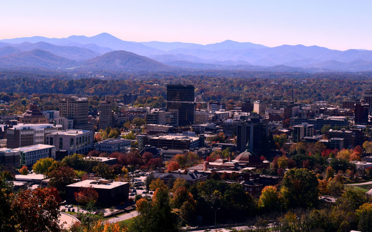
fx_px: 831
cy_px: 98
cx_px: 204
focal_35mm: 82
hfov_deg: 25.2
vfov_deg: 15.9
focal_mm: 38
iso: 250
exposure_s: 1/500
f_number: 11
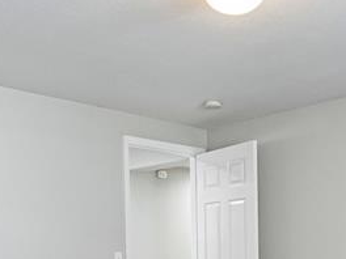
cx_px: 202
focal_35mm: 56
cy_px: 250
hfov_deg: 34.3
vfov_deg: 25.0
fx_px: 560
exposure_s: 1/5
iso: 800
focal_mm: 10
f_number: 8
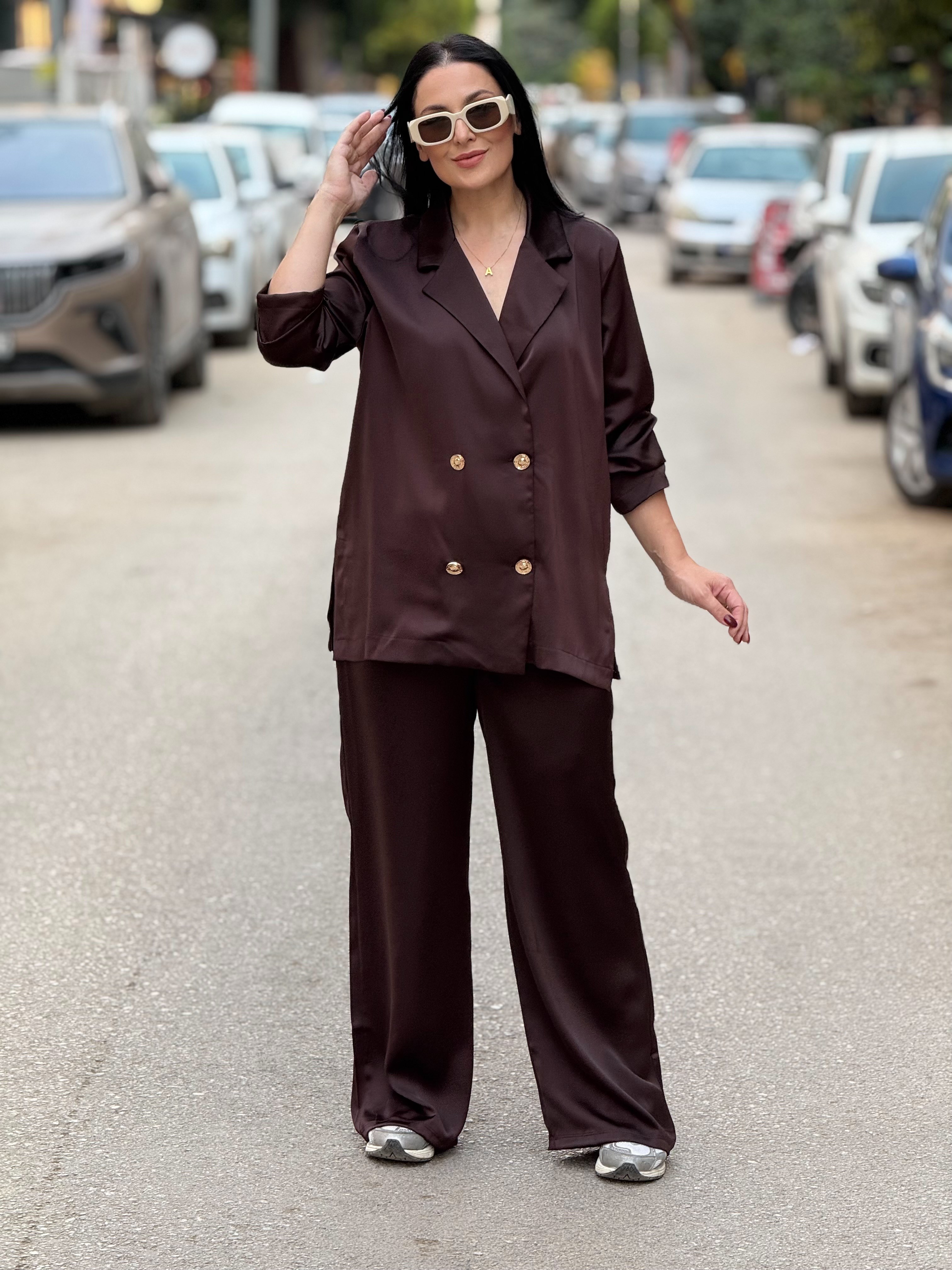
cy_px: 635
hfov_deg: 12.3
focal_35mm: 120
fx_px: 4400
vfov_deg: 16.4
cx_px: 476
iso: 64
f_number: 2.8
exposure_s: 1/174
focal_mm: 15.66
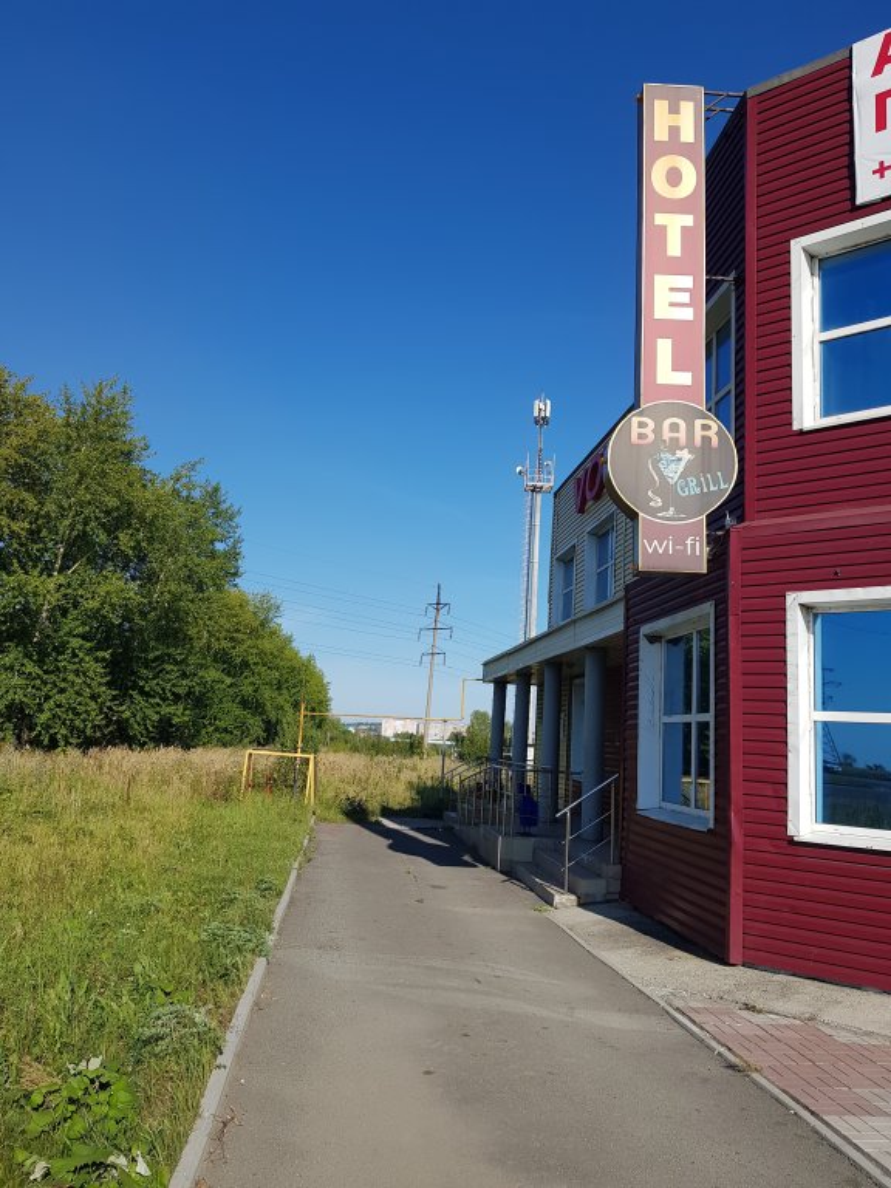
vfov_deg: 67.3
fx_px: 892
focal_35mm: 26
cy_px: 594
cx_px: 446
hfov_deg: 53.1
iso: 40
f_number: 1.7
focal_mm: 4.2
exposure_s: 1/2624
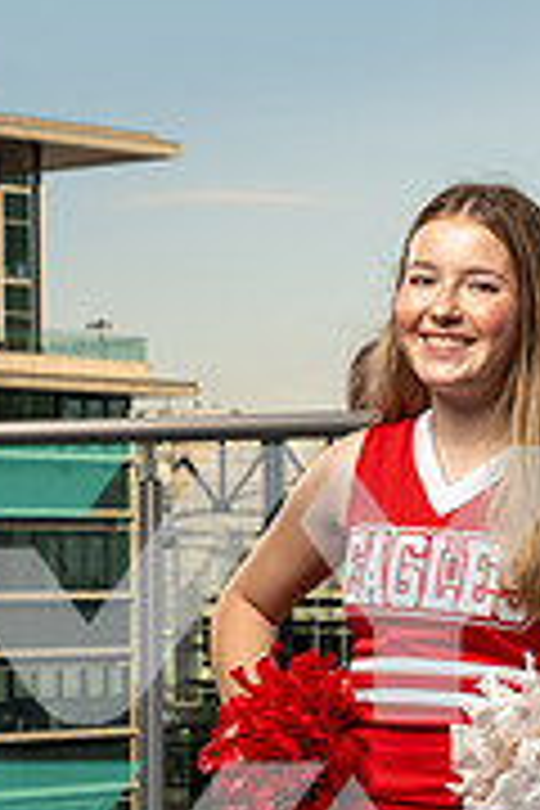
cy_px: 904
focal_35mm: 140
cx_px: 536
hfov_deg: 9.7
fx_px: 3150
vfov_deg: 14.3
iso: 100
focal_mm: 56
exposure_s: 1/250
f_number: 9
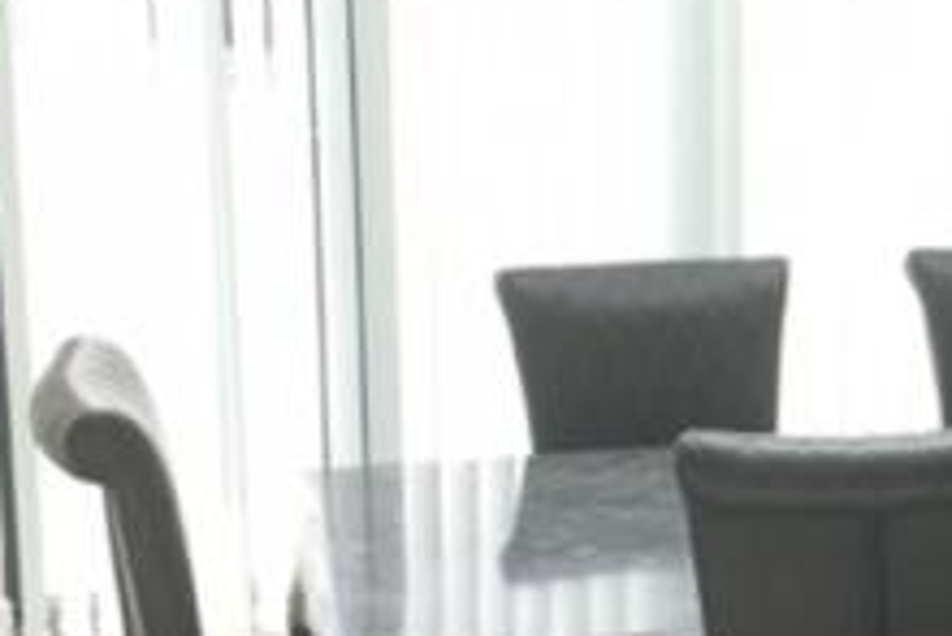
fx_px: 2117
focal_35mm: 80
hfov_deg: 24.0
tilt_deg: -10.3
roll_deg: -1.6
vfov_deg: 17.1
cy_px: 327
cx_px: 993
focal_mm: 4.15
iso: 25
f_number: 2.2
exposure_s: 1/460
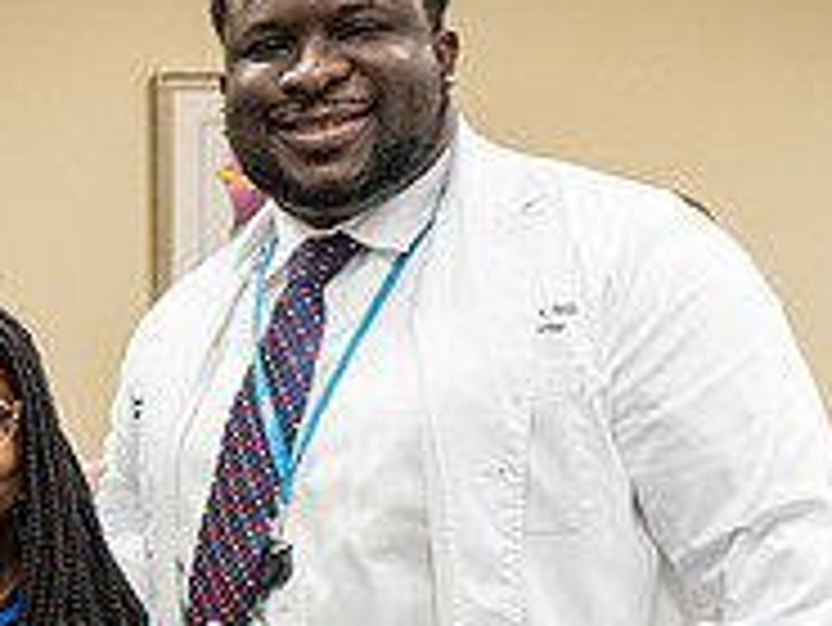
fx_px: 2405
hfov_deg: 18.2
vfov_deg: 14.7
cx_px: -269
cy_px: 554
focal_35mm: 100
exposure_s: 1/160
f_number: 4
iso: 1600
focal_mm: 31
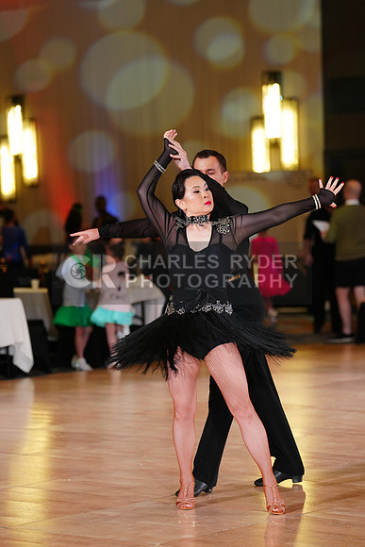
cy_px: 274
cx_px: 182
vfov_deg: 16.3
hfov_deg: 10.9
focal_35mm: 126
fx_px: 1915
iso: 1600
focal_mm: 126
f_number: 2.8
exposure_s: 1/400
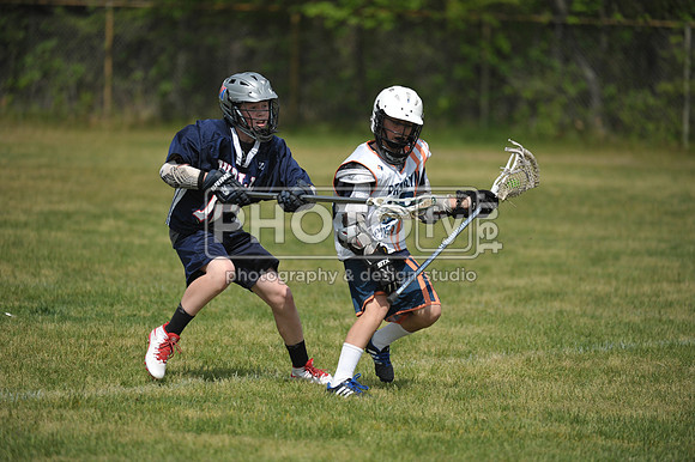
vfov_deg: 4.9
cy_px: 231
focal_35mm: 280
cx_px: 348
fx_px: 5402
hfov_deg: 7.4
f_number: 4
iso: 640
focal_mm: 280
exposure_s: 1/6400
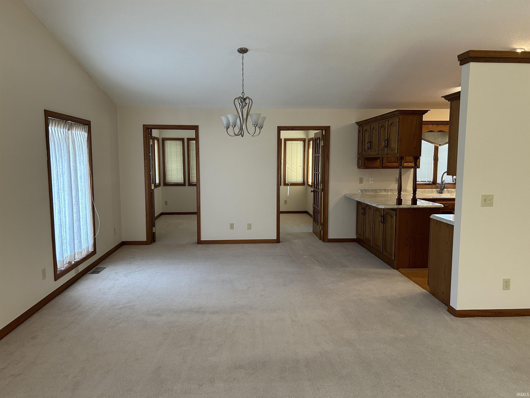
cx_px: 265
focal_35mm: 26
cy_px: 199
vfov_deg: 53.1
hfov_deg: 67.3
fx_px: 398
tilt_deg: -6.3
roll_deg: +0.4
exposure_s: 1/60
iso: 125
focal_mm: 5.7
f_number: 1.5
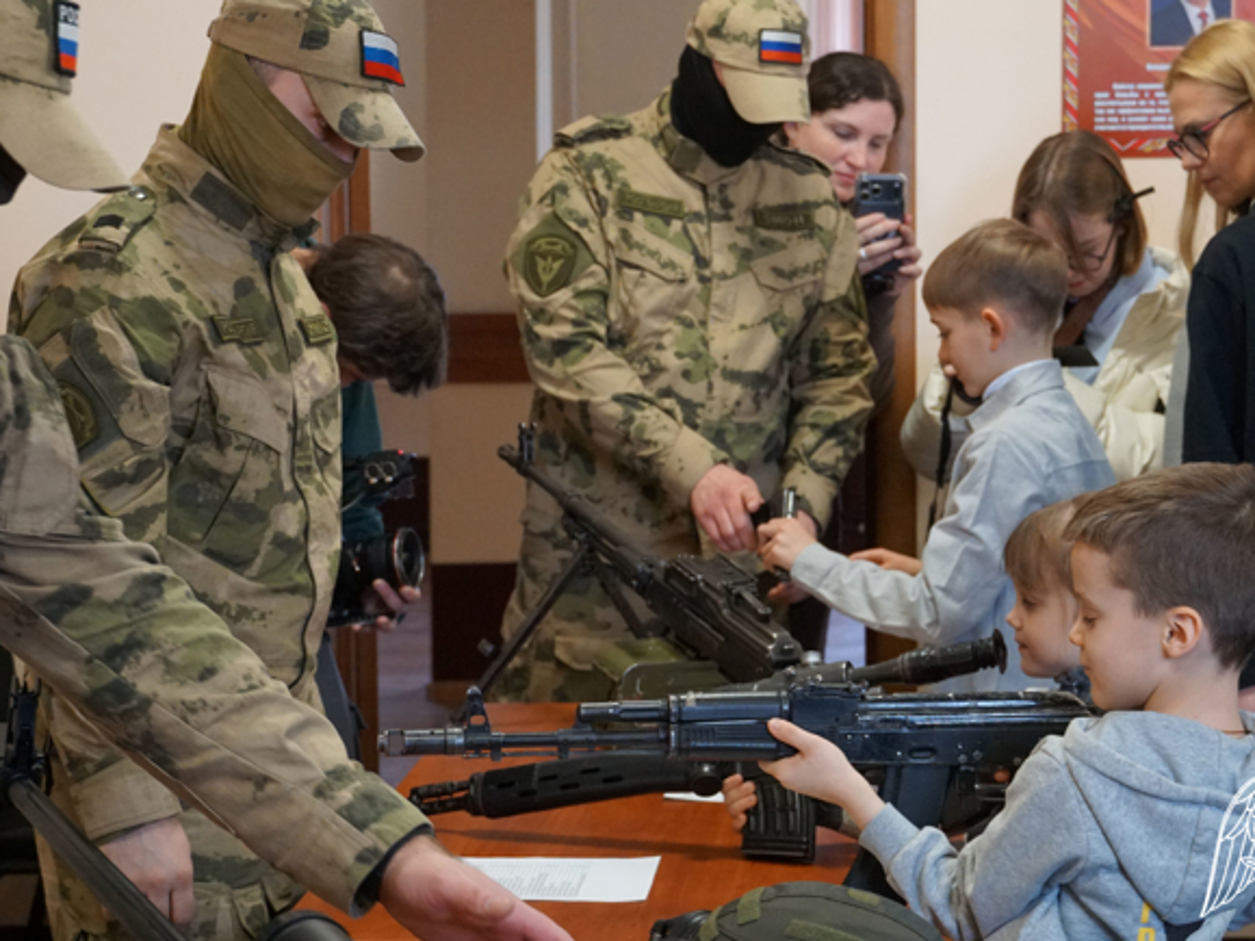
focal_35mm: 86
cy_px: 429
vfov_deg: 17.2
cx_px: 665
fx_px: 3117
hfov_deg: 22.8
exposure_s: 1/160
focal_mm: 46
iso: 3200
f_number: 5
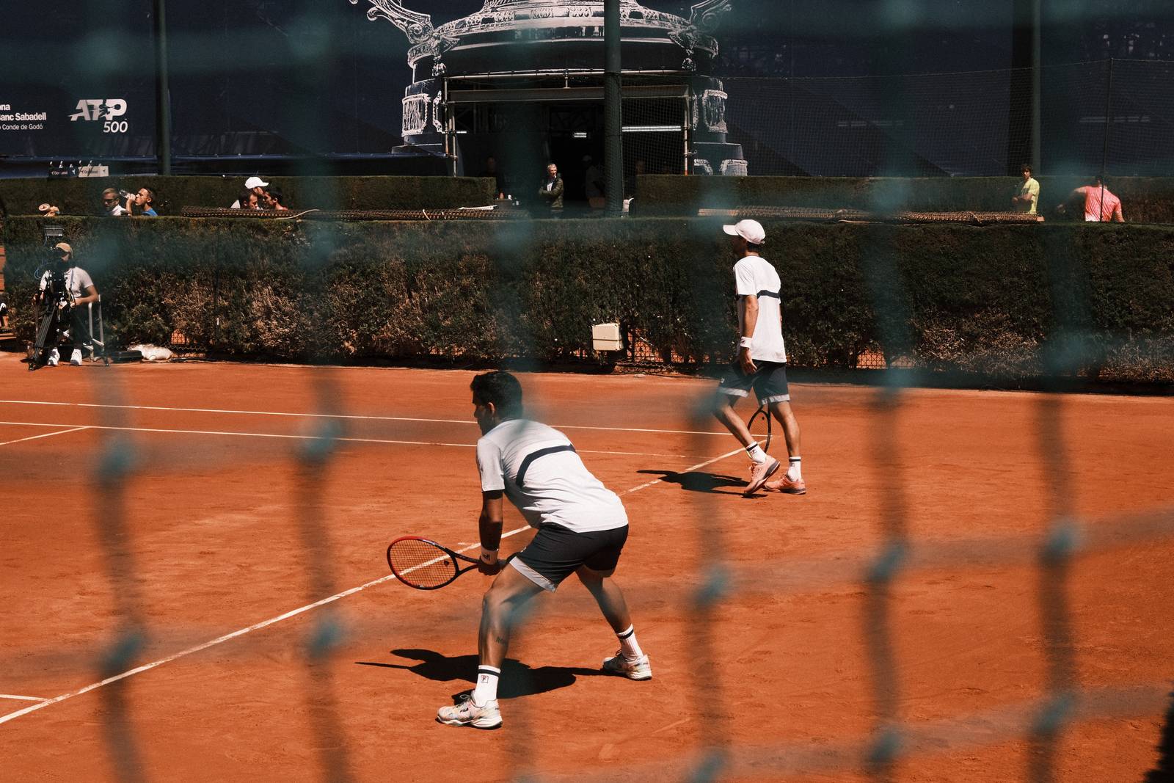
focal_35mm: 67
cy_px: 392
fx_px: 2185
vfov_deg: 20.3
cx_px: 587
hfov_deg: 30.1
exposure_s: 1/950
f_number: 8
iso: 640
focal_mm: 44.7
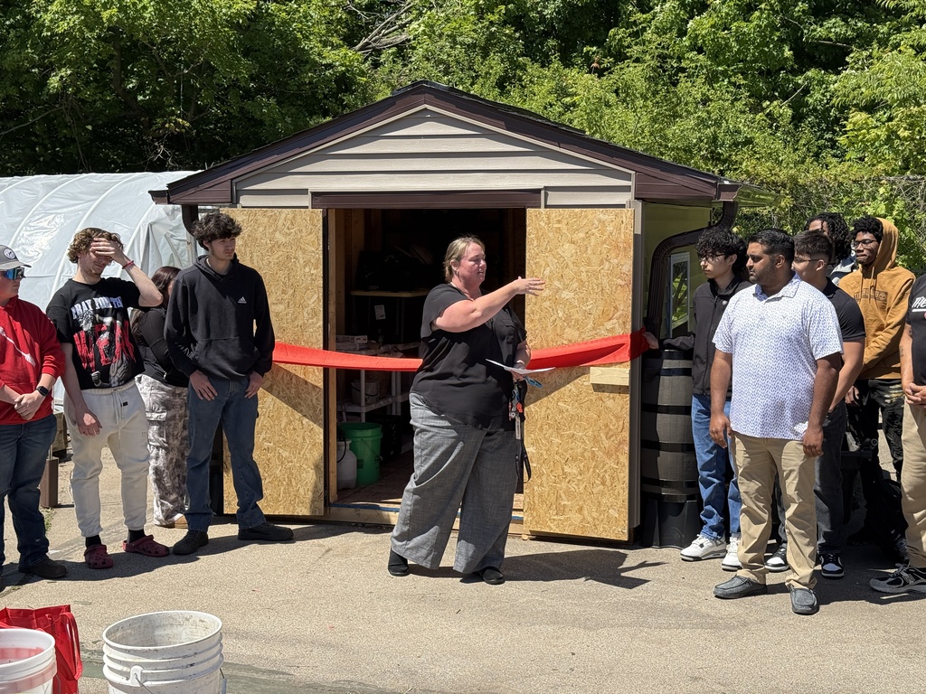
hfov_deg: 39.7
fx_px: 1284
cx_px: 463
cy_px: 347
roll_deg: +1.4
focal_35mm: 48
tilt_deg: -4.8
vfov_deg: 30.3
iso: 100
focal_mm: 6.76
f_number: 1.78
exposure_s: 1/3891
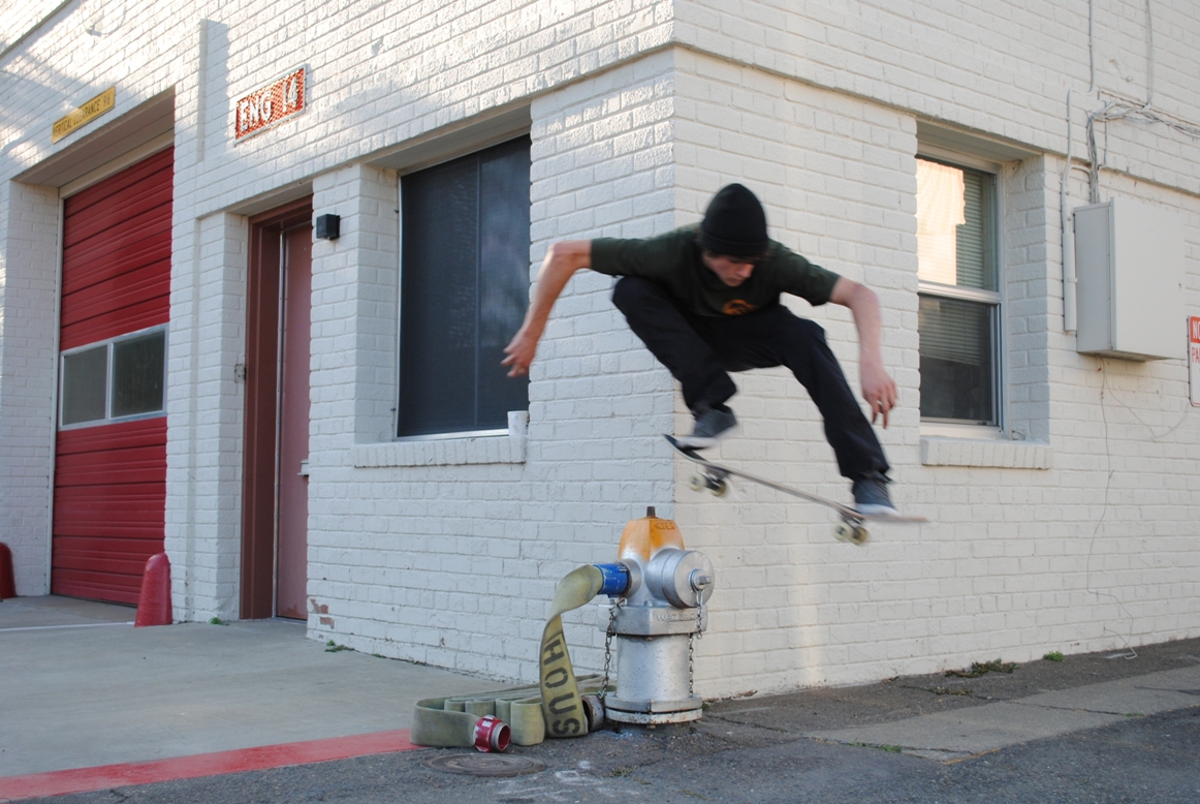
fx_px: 1402
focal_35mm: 42
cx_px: 600
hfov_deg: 46.3
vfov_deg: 32.0
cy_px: 402
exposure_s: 1/200
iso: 200
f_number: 5
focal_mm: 28
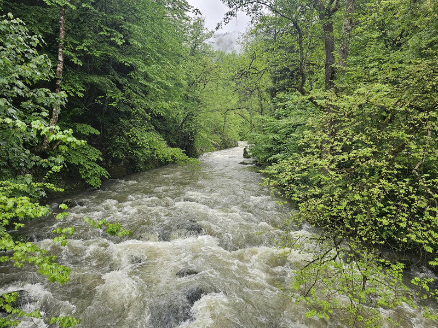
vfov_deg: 58.9
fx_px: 291
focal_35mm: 23
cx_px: 219
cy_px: 164
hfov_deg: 73.9
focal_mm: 6.3
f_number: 1.7
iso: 20
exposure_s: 1/180
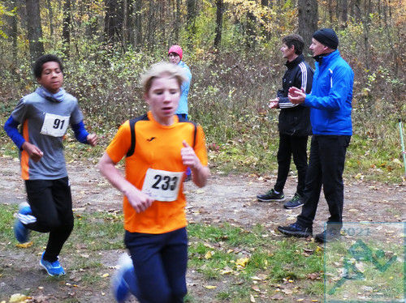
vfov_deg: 32.8
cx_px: 203
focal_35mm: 44
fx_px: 516
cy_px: 152
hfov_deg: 43.0
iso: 640
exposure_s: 1/80
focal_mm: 7.8
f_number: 3.9
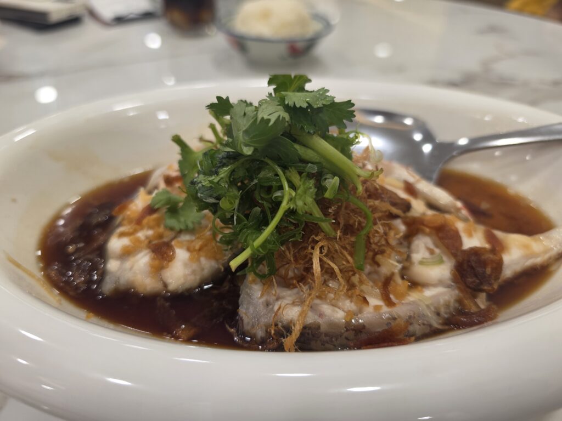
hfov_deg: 73.9
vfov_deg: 58.9
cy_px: 210
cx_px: 281
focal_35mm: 23
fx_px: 373
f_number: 1.4
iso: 80
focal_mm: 6.5
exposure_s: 1/180
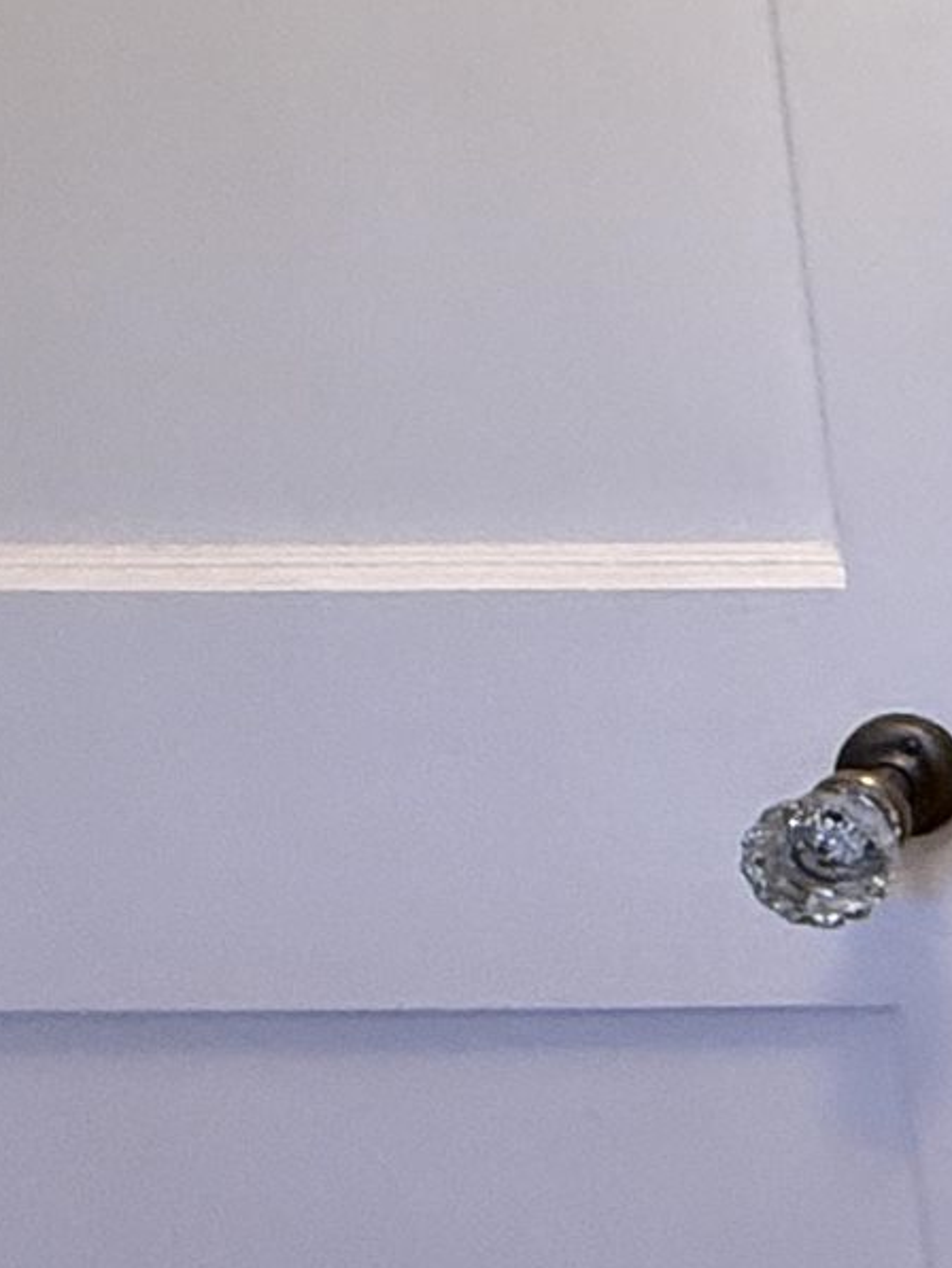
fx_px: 2639
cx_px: 2435
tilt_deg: -10.1
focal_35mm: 72
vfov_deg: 25.4
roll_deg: +0.2
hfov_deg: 13.4
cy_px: -53
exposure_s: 1/60
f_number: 2.2
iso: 320
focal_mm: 2.22
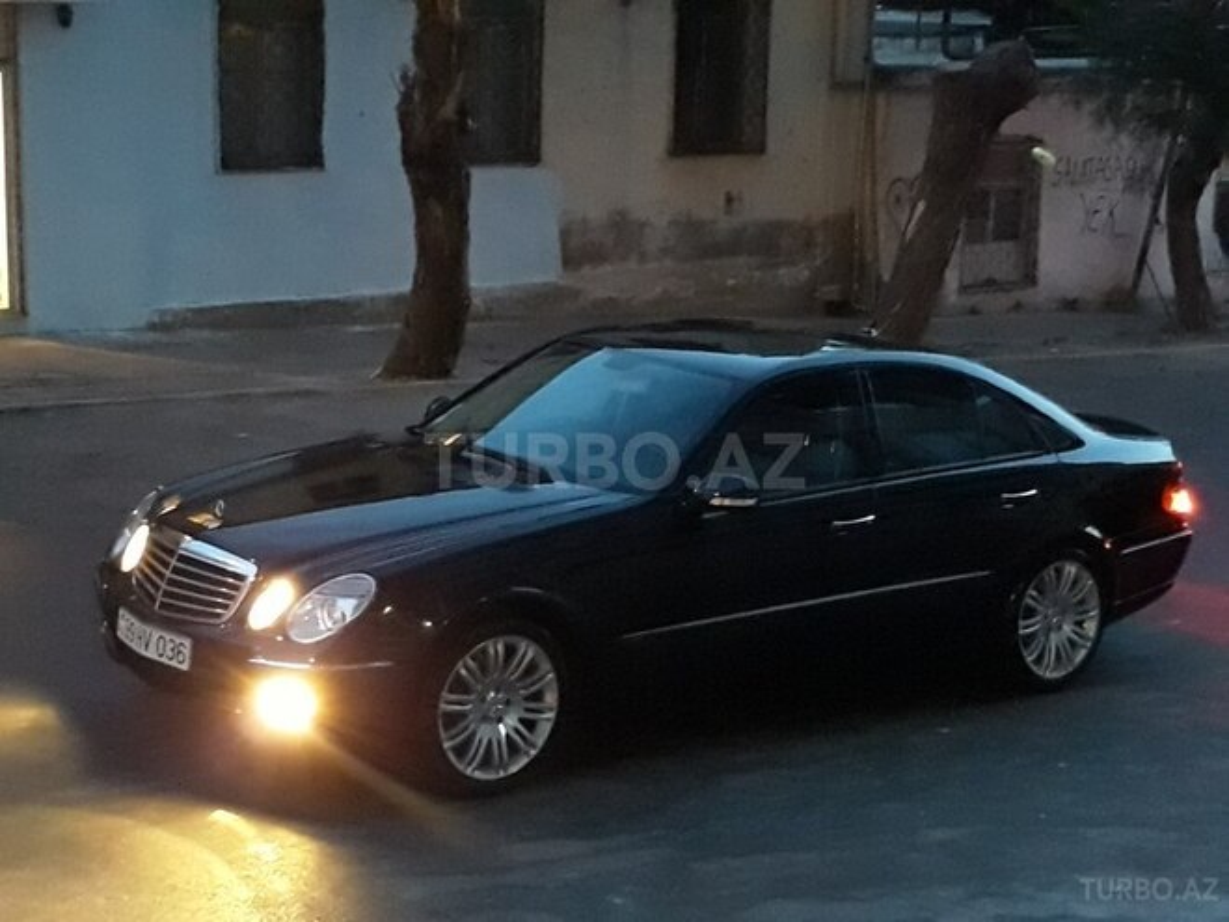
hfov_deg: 65.3
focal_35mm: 27
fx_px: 959
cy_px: 461
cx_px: 614
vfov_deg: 51.4
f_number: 1.7
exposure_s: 1/10
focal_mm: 3.71
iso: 800
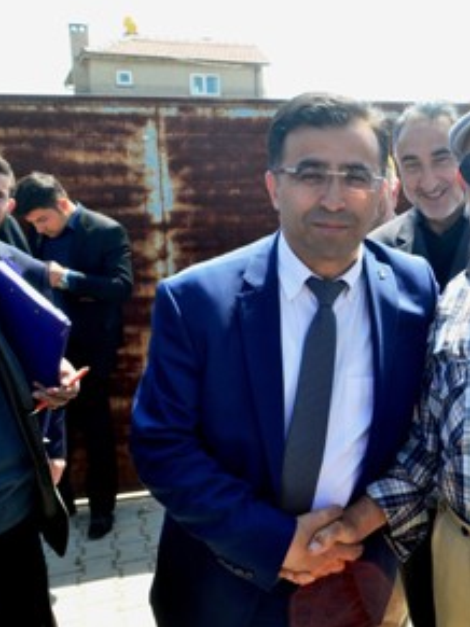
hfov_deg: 34.8
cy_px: 314
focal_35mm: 40
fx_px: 725
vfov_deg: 46.8
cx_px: 379
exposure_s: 1/125
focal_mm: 18
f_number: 11
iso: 360
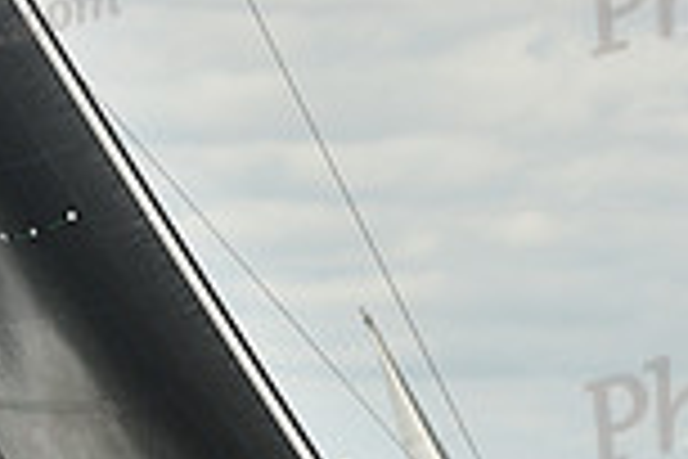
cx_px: 355
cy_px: 650
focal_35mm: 760
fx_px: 14523
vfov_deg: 1.8
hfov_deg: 2.7
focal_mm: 200
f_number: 9
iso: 250
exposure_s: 1/800
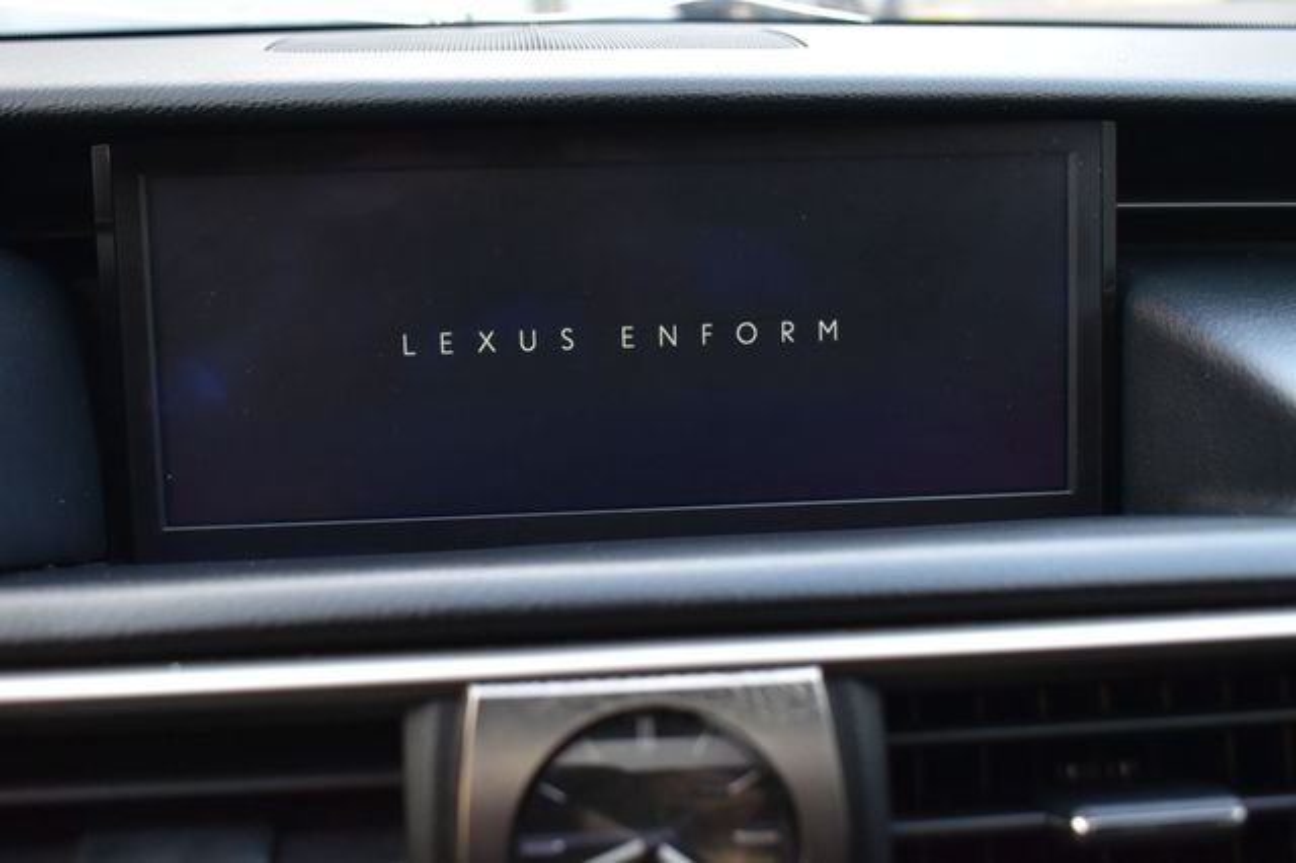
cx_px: 648
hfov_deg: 43.6
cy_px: 432
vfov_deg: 29.8
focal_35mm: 45
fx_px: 1619
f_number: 6.3
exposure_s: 1/15
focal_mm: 30
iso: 1250
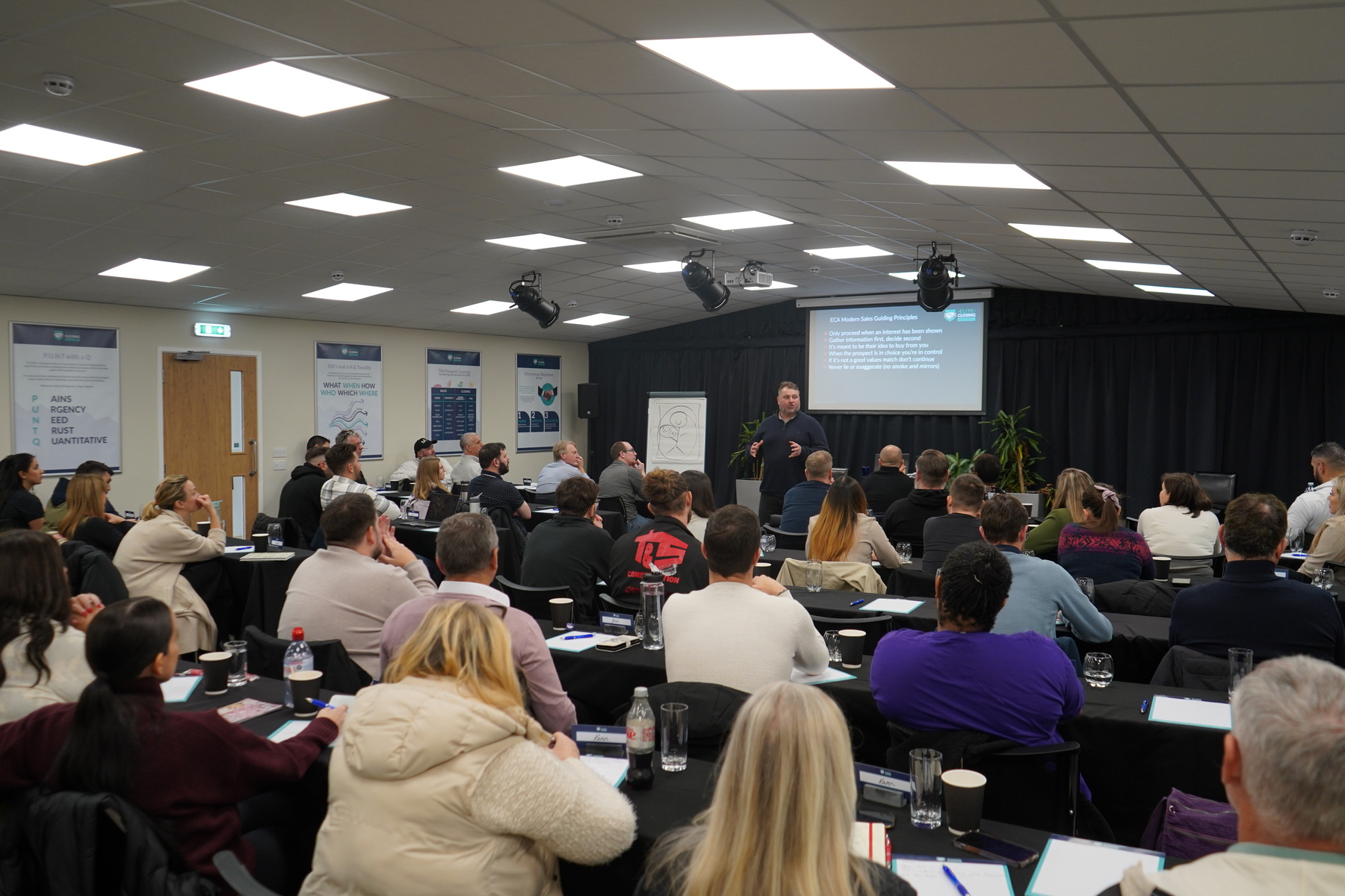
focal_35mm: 28
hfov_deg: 65.5
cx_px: 672
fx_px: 1046
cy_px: 448
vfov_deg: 46.4
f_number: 4
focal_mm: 28
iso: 800
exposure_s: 1/160
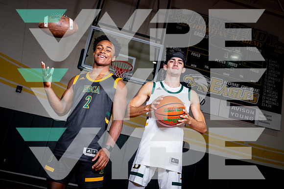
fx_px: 284
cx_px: 142
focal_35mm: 36
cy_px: 94
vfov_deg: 36.9
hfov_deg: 53.1
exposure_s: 1/250
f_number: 8
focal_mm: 36
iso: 250
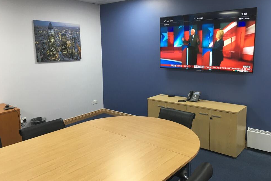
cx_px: 137
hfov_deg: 60.3
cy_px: 83
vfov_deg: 42.3
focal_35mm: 31
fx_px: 233
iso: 80
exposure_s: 1/33
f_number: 2.2
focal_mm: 4.15
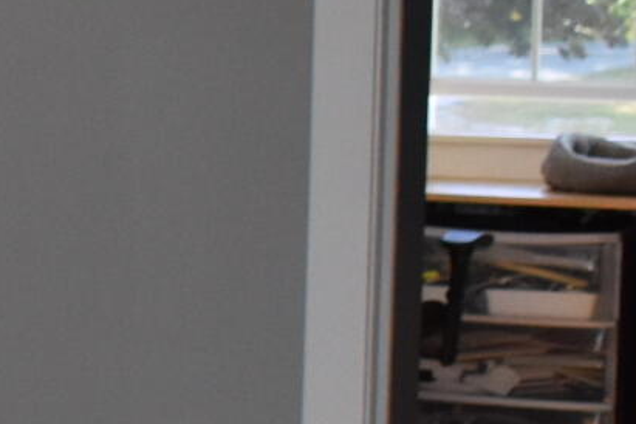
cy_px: 241
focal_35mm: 219
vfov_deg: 6.3
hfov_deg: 8.3
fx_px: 3869
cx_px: -1102
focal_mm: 20
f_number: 4.5
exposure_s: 1/200
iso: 800
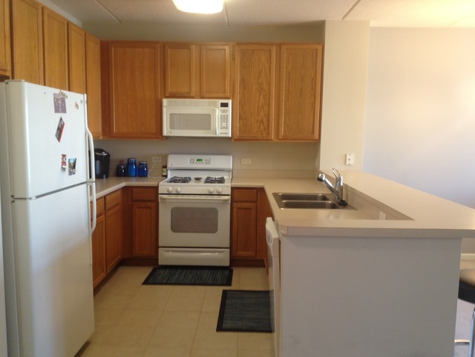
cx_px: 238
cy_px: 178
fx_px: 480
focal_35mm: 35
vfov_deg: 40.7
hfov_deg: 52.6
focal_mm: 4.28
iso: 80
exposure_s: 1/20
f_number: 2.4
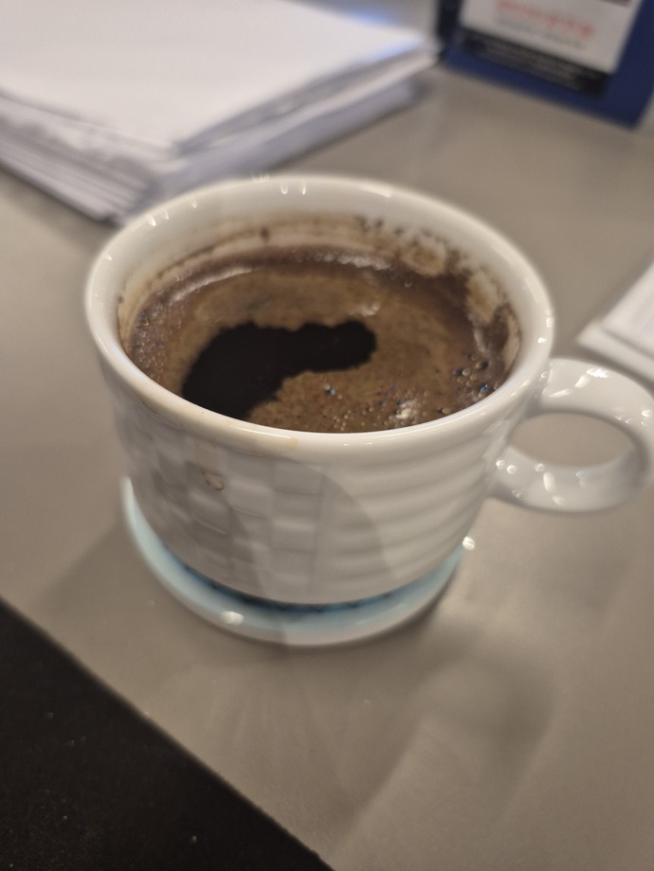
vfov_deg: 73.9
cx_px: 327
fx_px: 579
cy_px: 436
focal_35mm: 23
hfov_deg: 58.9
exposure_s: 1/100
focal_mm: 5.4
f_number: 1.8
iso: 400
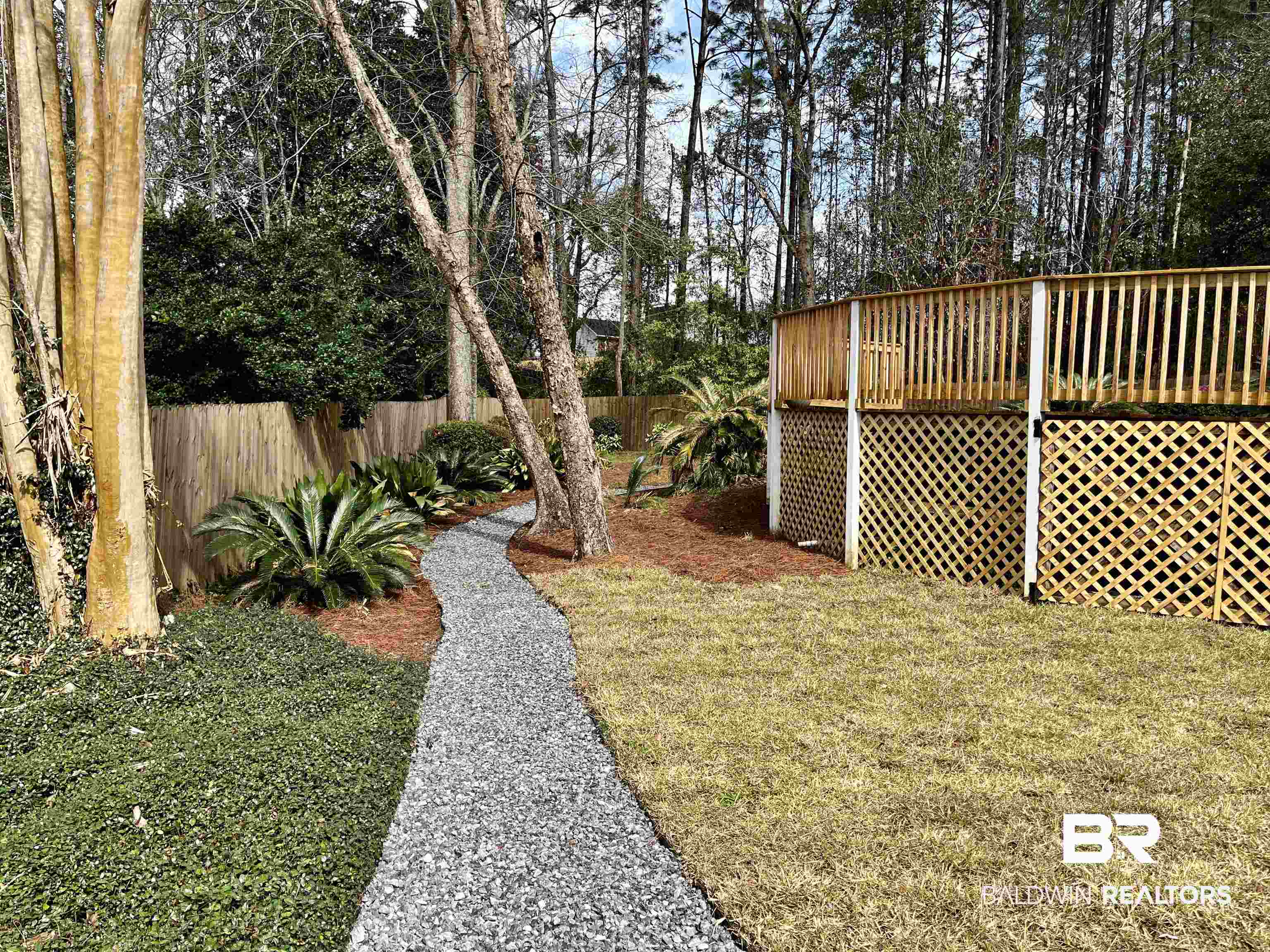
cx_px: 635
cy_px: 476
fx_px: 954
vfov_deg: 53.1
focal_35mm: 26
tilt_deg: -3.6
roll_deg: -1.9
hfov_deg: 67.3
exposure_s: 1/1536
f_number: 1.6
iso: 50
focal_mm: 5.1
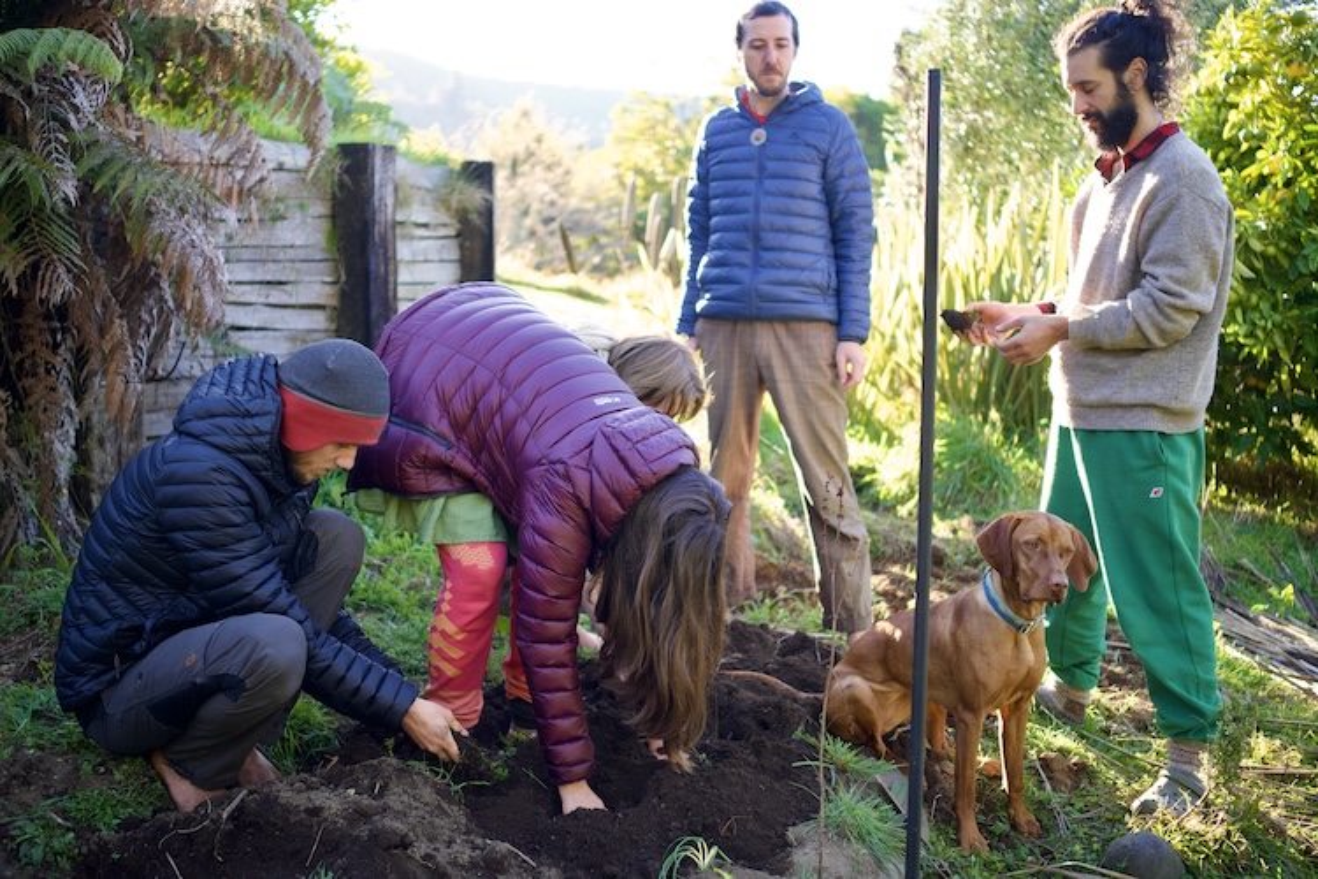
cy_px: 440
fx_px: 1373
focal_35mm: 38
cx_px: 659
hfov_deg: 51.3
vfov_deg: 35.5
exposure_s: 1/800
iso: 500
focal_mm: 25
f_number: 1.7
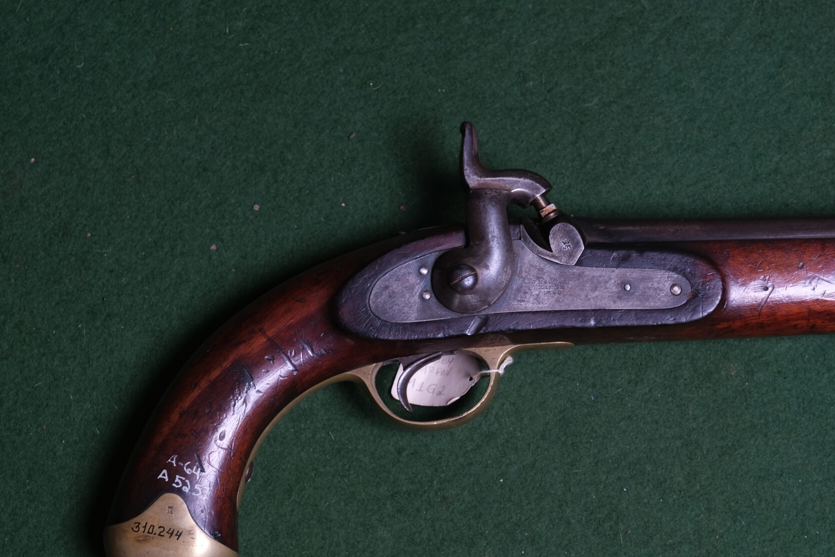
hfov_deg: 18.2
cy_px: 384
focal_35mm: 112
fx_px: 2598
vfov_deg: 12.2
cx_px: 580
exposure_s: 1/160
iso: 320
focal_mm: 48.5
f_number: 5.6
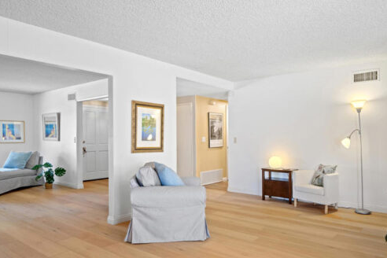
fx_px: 277
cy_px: 138
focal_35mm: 26
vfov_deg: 49.9
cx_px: 212
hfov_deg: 69.7
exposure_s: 2
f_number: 8
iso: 125
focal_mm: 16.5
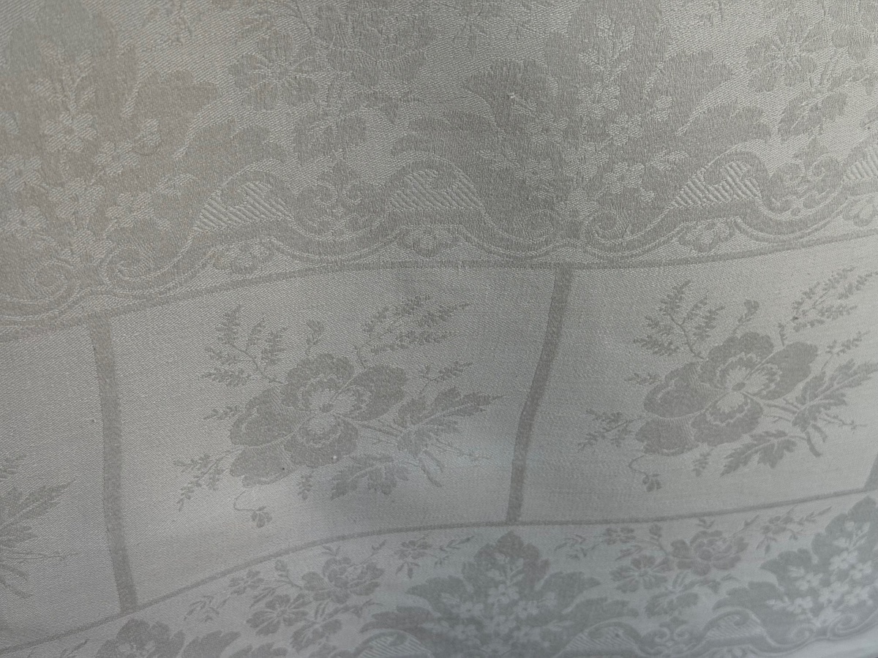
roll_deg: -0.4
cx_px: 439
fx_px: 1217
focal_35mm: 48
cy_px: 329
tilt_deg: -40.0
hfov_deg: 39.7
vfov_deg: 30.3
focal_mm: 6.76
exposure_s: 1/285
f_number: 1.78
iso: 64
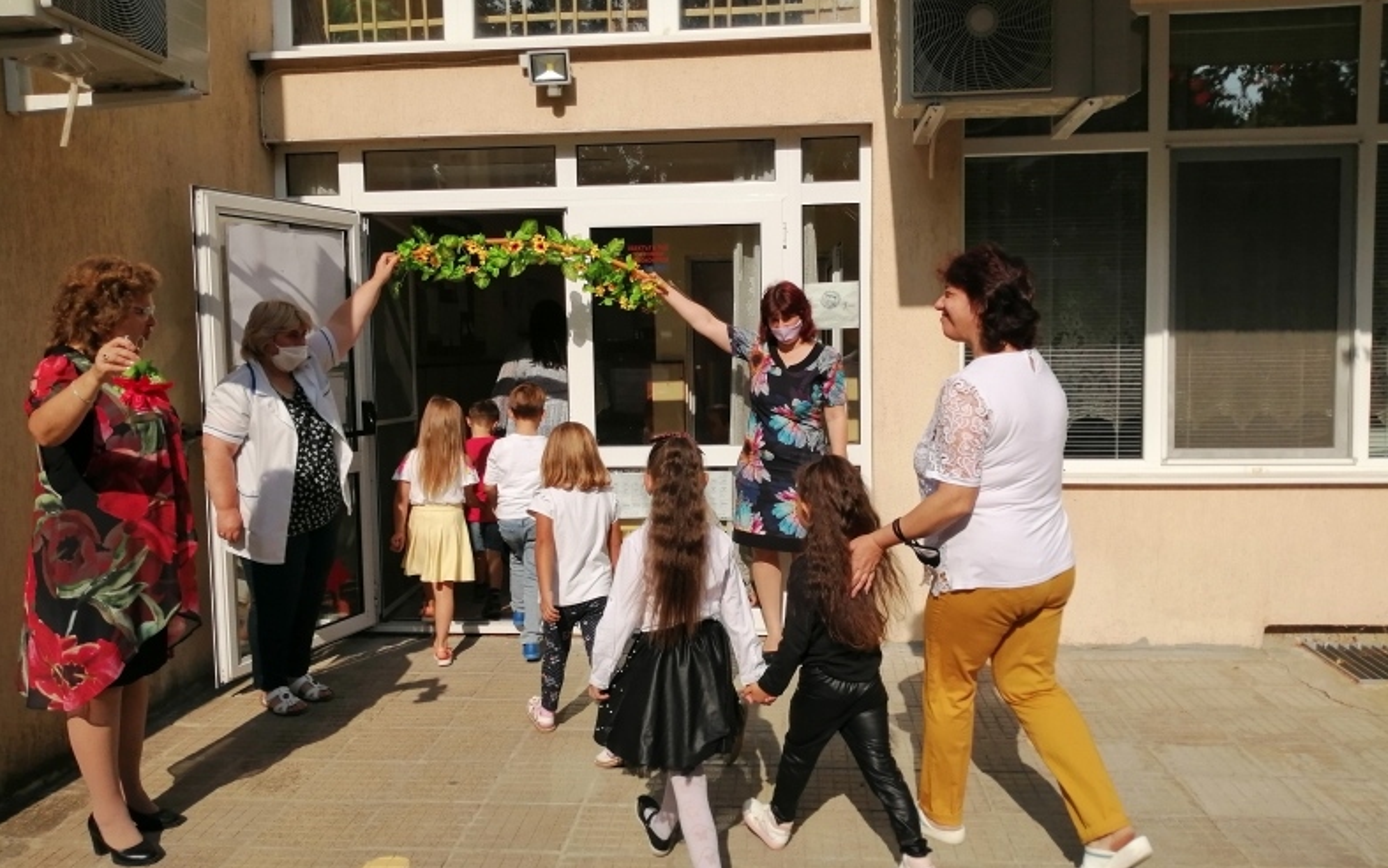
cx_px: 695
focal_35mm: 28
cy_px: 427
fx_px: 1059
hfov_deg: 66.5
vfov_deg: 44.5
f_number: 1.8
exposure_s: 1/2793
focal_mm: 3.62
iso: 50
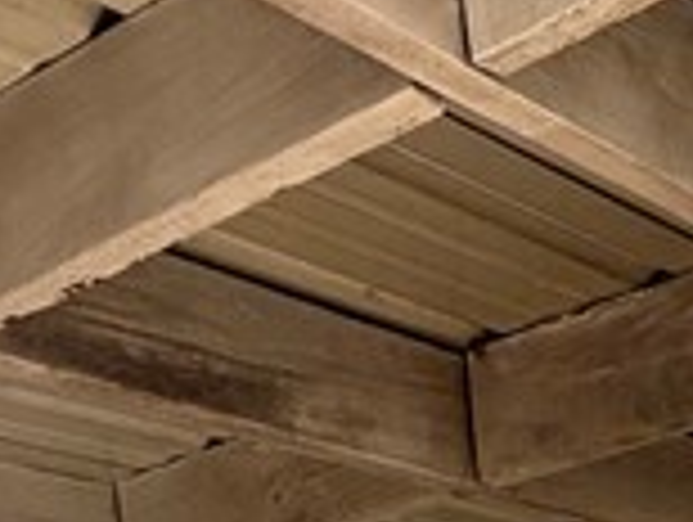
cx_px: 558
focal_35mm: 93
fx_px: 1865
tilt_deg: -6.1
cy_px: 1548
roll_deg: -0.7
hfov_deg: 20.8
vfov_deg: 10.9
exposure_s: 1/150
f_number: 2.2
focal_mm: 2.22
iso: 50
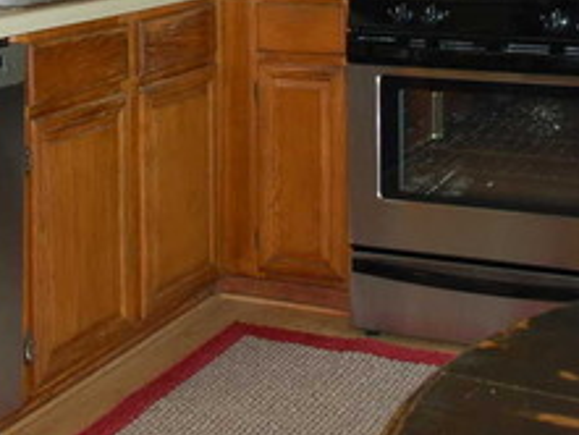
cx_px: 246
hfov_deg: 25.9
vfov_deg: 18.6
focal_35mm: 75
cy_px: -89
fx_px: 1255
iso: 400
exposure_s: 1/60
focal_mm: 18
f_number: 4
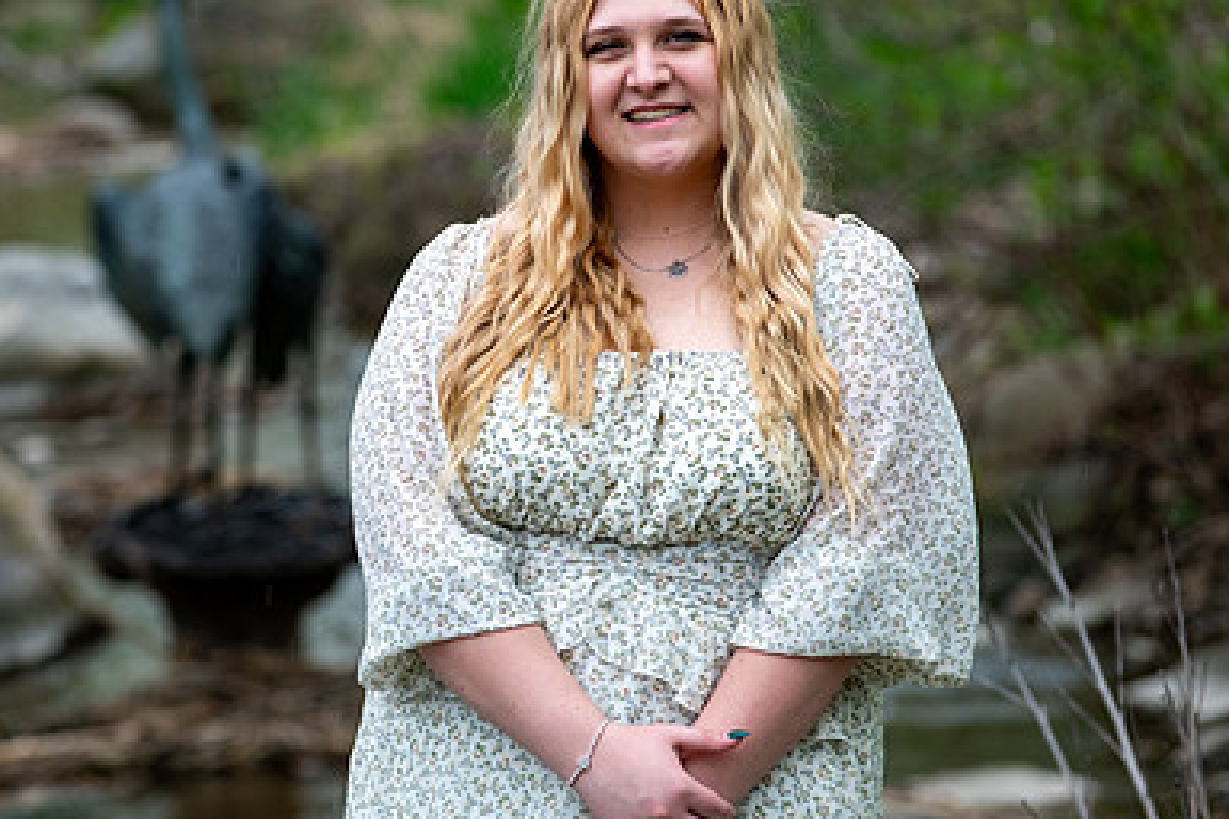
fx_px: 10412
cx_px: 438
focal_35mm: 305
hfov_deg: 6.8
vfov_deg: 4.5
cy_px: 360
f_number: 4
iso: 250
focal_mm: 134.4
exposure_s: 1/320
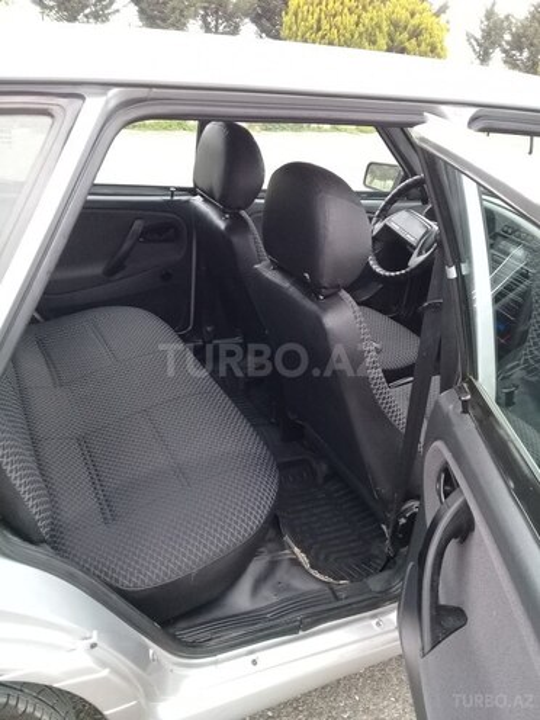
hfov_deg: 45.4
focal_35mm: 31
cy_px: 360
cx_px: 270
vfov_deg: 58.4
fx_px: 645
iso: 100
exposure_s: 1/33
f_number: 2.2
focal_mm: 3.3
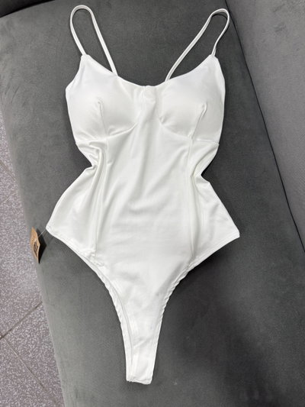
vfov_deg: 71.6
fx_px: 282
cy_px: 204
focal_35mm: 24
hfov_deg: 56.8
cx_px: 152
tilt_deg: -81.9
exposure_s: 1/100
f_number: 1.78
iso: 200
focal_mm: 6.76
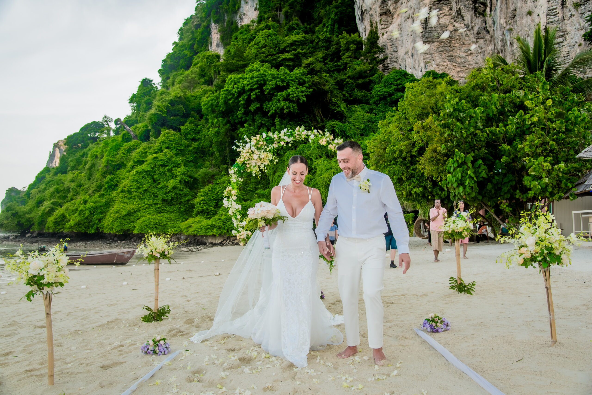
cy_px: 198
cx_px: 296
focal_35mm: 30
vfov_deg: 43.6
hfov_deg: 61.9
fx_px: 494
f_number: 5.6
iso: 125
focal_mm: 30
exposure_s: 1/100
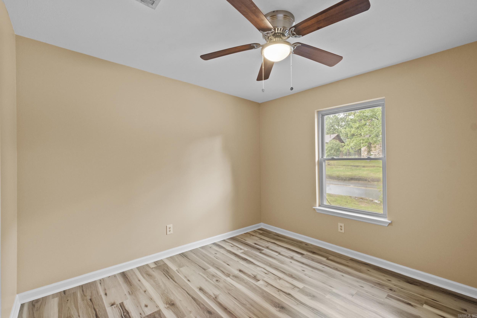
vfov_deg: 77.3
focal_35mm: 15
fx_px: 199
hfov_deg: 100.4
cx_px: 238
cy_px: 159
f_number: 10
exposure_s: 1/1.25
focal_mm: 10
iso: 400
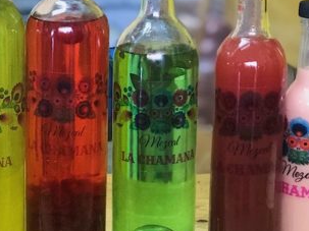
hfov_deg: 15.0
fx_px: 1169
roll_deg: +0.1
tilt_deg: -14.4
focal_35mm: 131
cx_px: 58
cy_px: 88
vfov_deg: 11.3
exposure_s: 1/30
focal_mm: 6.6
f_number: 2.8
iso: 320
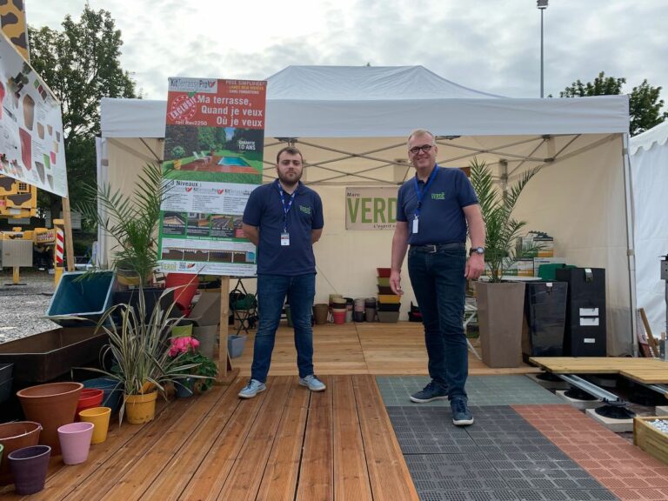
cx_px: 334
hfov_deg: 67.3
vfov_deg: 53.1
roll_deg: -1.0
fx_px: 502
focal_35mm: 26
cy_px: 250
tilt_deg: -0.7
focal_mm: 4.25
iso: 25
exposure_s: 1/1299
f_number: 1.8
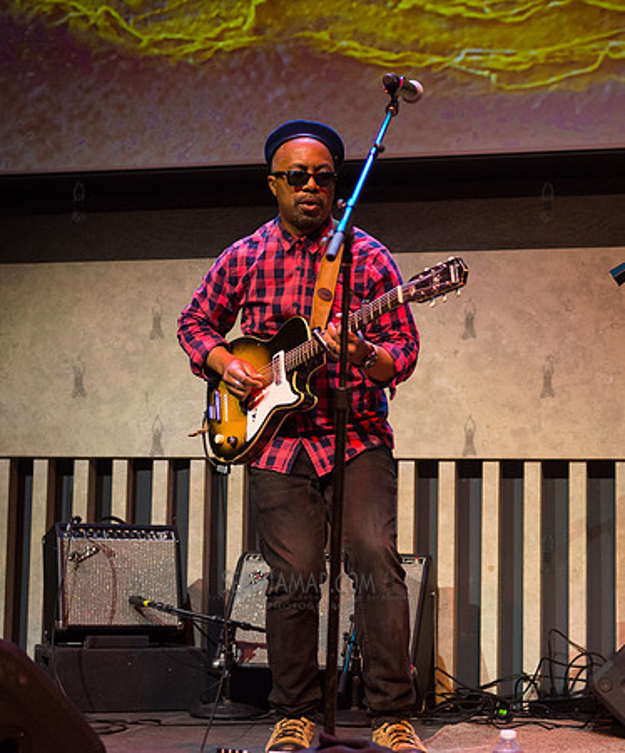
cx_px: 309
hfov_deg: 21.7
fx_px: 1629
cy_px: 376
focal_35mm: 72
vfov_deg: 26.0
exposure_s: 1/500
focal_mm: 52
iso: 3200
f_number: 2.8
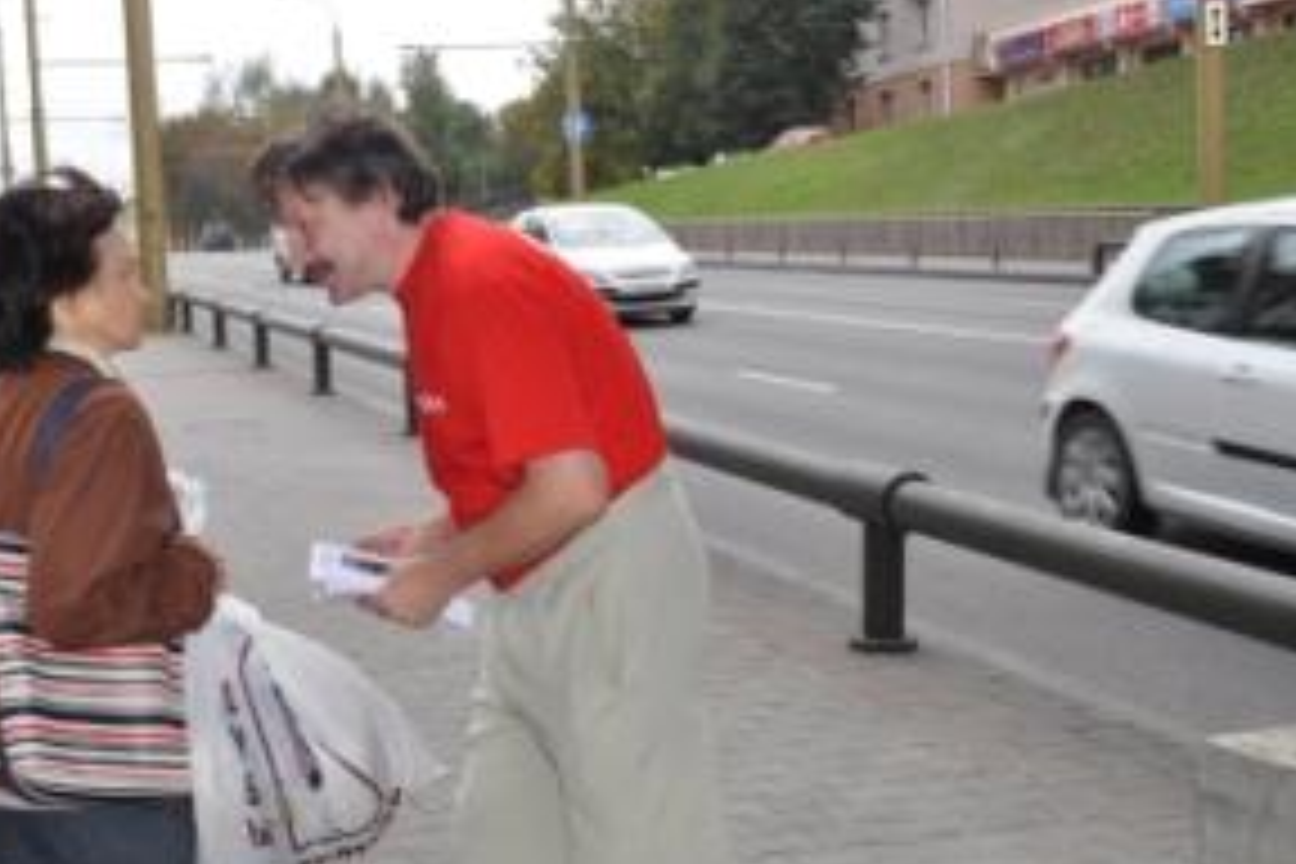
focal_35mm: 56
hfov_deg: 34.8
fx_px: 2016
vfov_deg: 24.2
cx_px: 306
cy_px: 513
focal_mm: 24
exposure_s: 1/200
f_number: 7.1
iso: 200
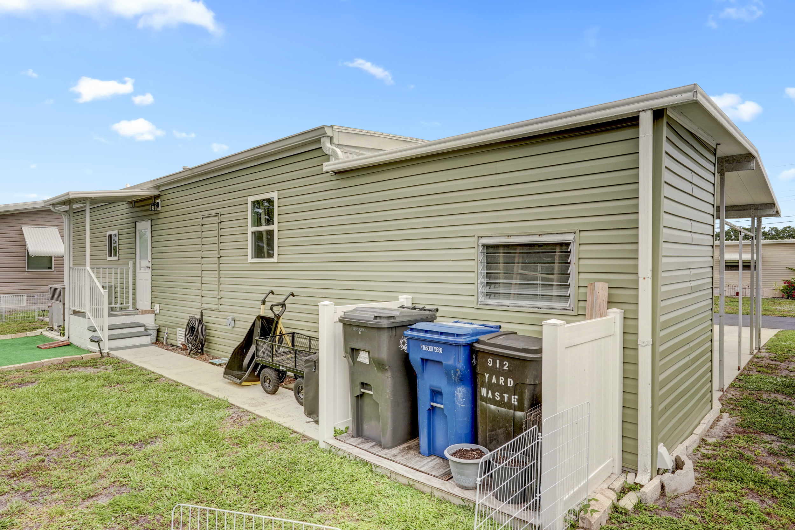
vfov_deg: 59.5
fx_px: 464
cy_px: 265
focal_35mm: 21
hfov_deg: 81.2
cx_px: 398
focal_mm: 21
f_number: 8
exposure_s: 1/800
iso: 400
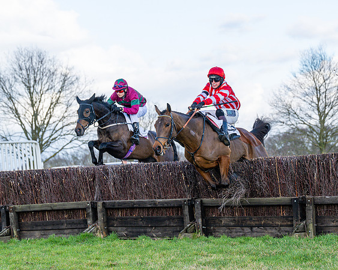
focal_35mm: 125
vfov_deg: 12.3
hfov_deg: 15.4
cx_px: 198
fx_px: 1253
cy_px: 126
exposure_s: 1/2500
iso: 500
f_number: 4
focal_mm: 85
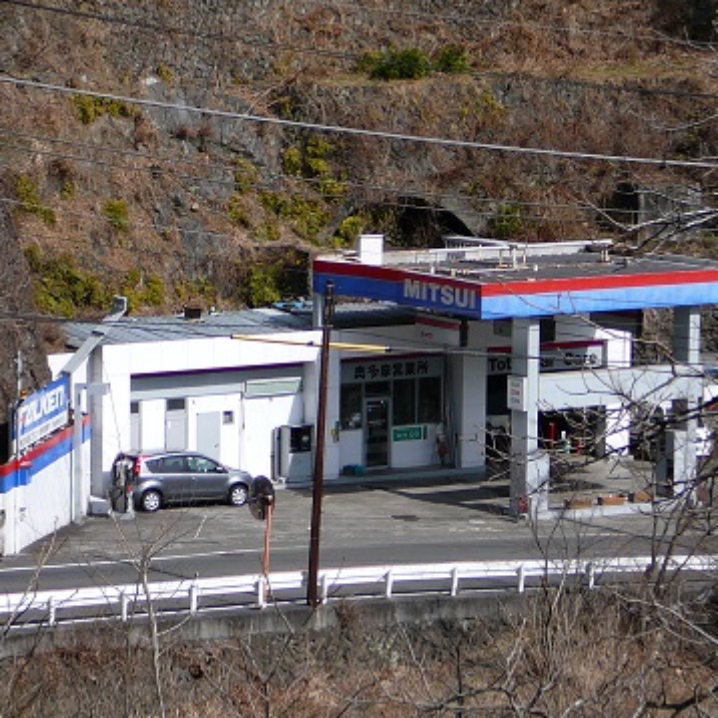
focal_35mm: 166
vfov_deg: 10.5
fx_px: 3895
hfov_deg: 10.5
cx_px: 433
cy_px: 359
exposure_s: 1/800
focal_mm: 16.6
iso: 80
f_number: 3.9
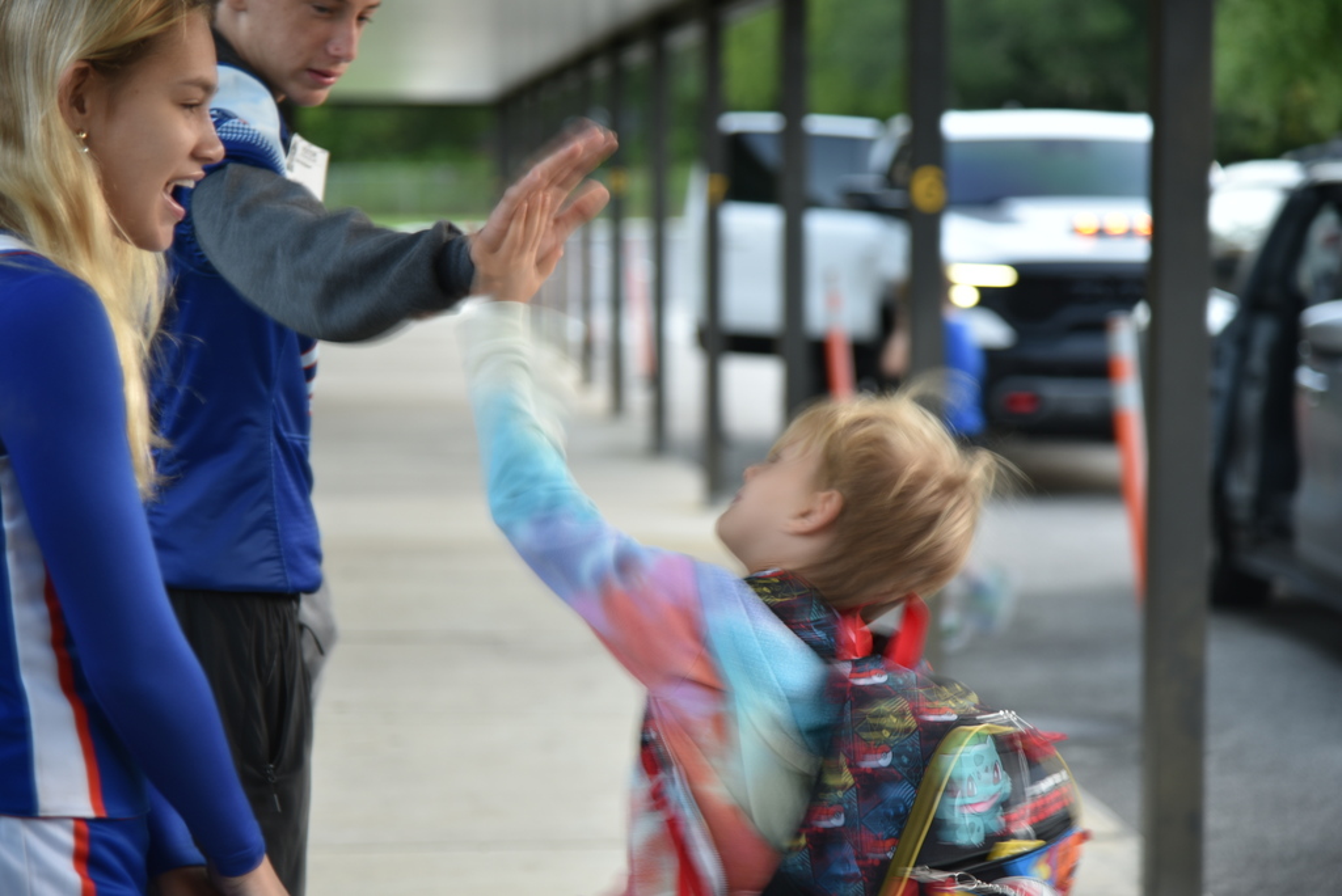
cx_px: 671
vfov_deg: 14.0
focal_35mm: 98
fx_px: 3655
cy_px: 448
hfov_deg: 20.8
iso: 160
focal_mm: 98
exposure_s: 1/20
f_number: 4
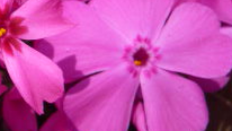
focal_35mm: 95
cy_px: 47
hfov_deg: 20.5
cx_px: -69
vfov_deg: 12.7
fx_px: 585
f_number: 8
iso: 100
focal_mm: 4.7
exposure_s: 1/250
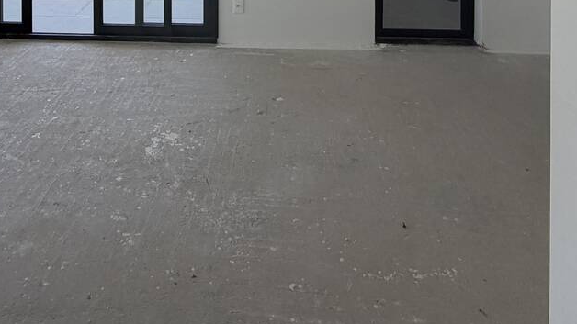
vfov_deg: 26.1
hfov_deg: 56.1
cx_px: 222
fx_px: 535
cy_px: -145
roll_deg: -0.1
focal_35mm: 35
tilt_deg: -0.1
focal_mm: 2.22
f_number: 2.2
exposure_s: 1/217
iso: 64
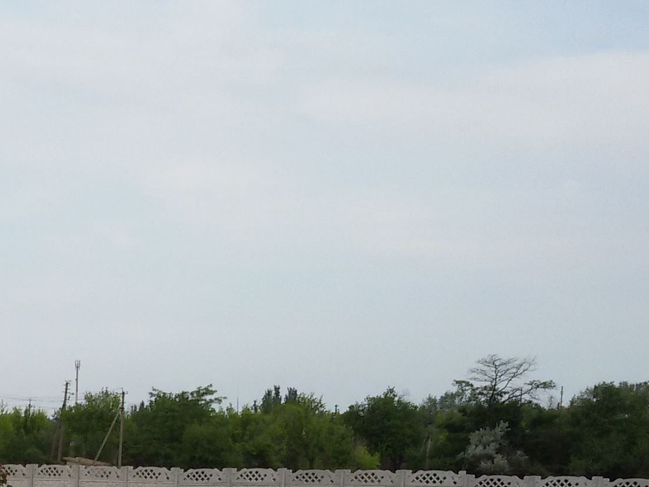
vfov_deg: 14.9
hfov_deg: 20.1
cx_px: -119
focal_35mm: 92
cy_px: 722
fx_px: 1725
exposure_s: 1/498
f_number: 2.4
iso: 40
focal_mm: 2.93
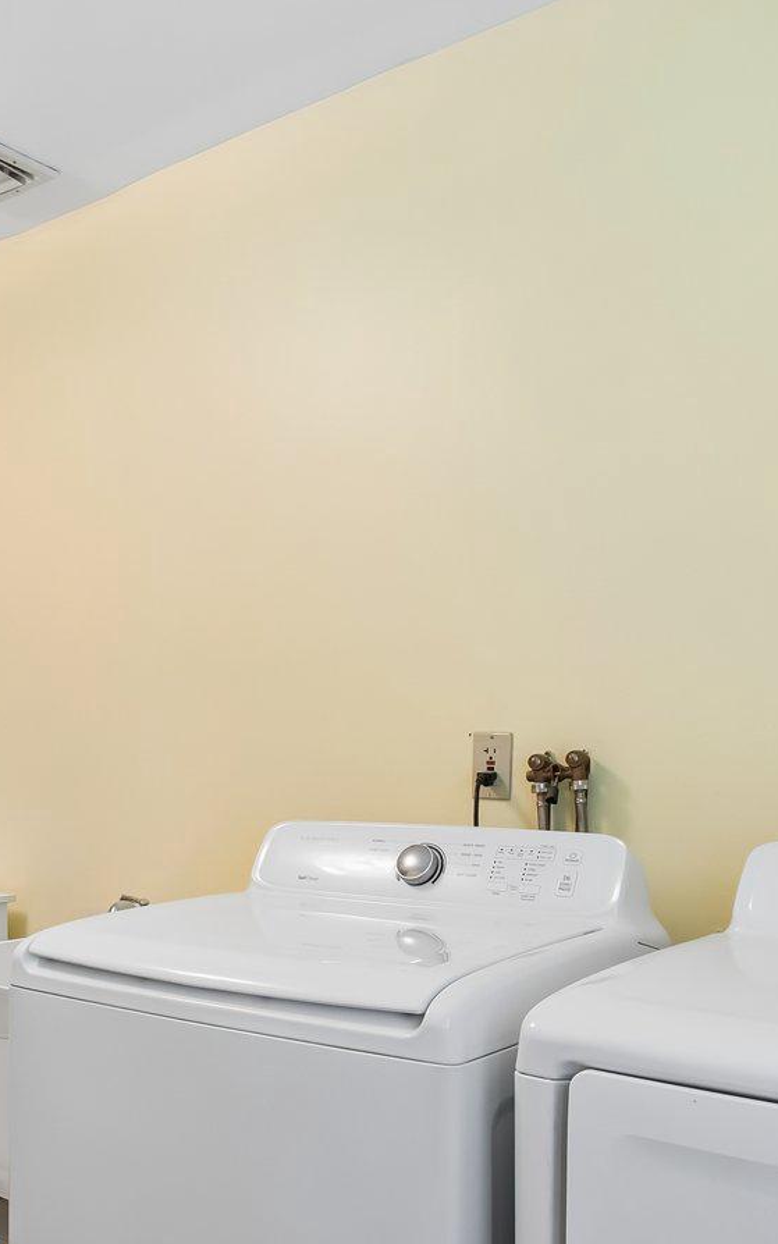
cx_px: 96
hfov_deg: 34.5
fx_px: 1187
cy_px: 769
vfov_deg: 54.8
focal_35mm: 35
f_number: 8
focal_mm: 10
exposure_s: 1/2
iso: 250
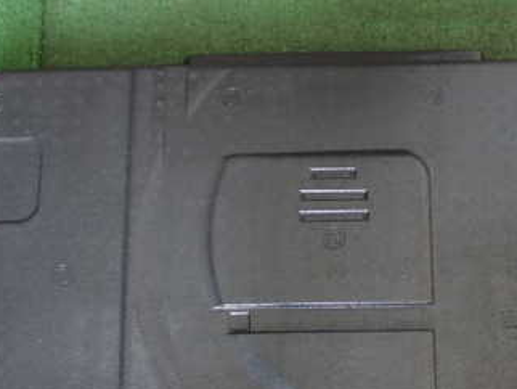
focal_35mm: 67
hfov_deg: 28.8
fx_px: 1001
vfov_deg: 21.8
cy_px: 272
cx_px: 331
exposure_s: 1/40
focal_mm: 6.37
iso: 200
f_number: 2.5
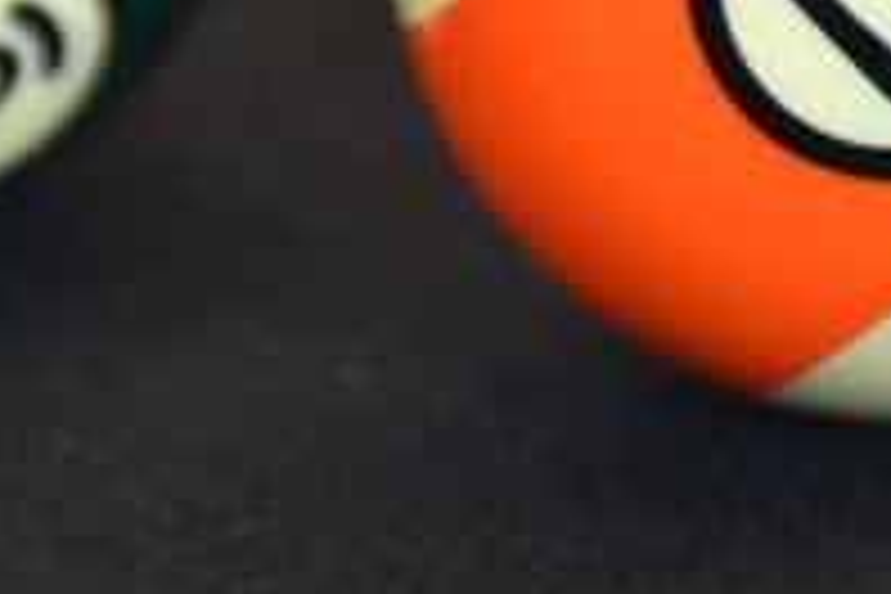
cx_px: 396
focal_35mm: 648
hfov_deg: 3.2
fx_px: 16037
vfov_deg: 2.1
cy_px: -22
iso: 2000
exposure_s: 1/125
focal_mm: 140
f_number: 5.6
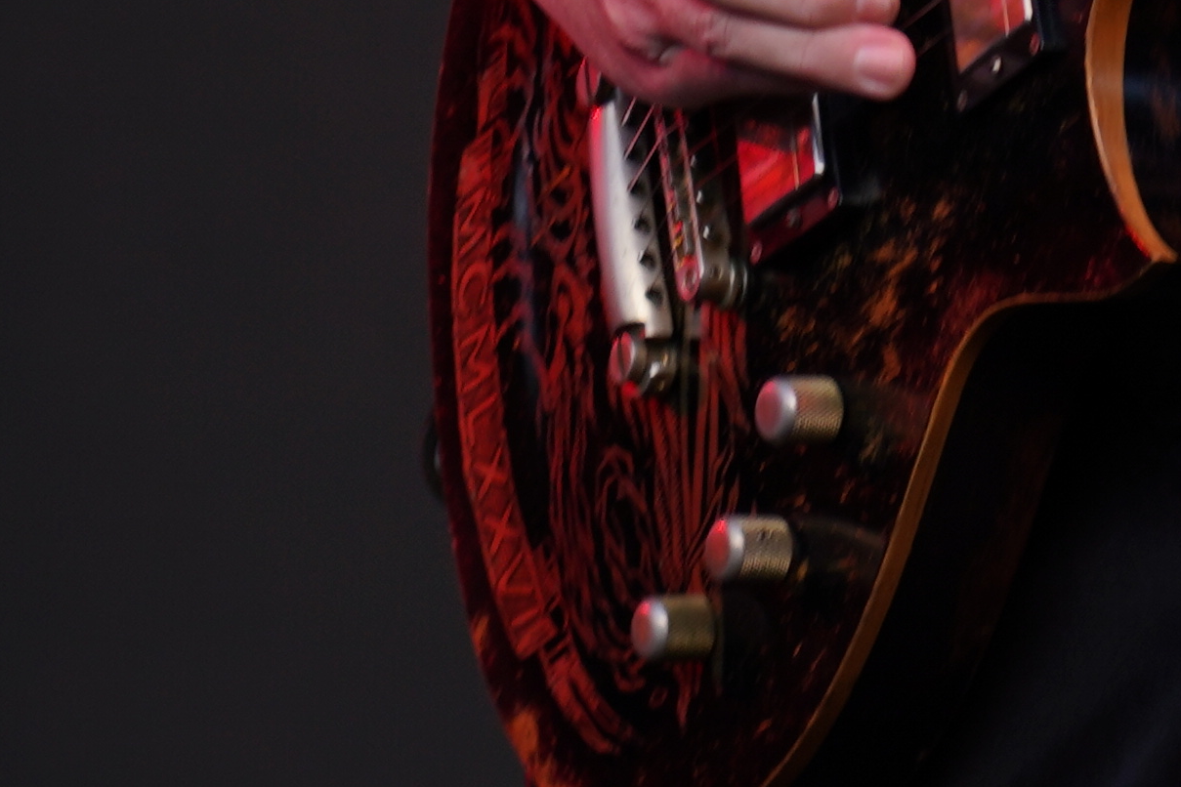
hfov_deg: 3.9
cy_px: -975
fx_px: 17090
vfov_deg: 2.6
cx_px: 1452
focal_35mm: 521
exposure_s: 1/125
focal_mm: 105
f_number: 4
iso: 160
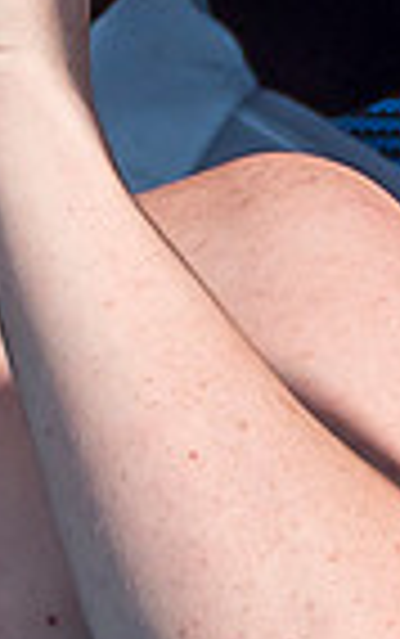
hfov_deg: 0.3
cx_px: -523
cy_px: 380
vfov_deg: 0.6
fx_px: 66477
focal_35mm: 3819
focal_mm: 196
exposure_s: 1/1250
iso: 250
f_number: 7.1
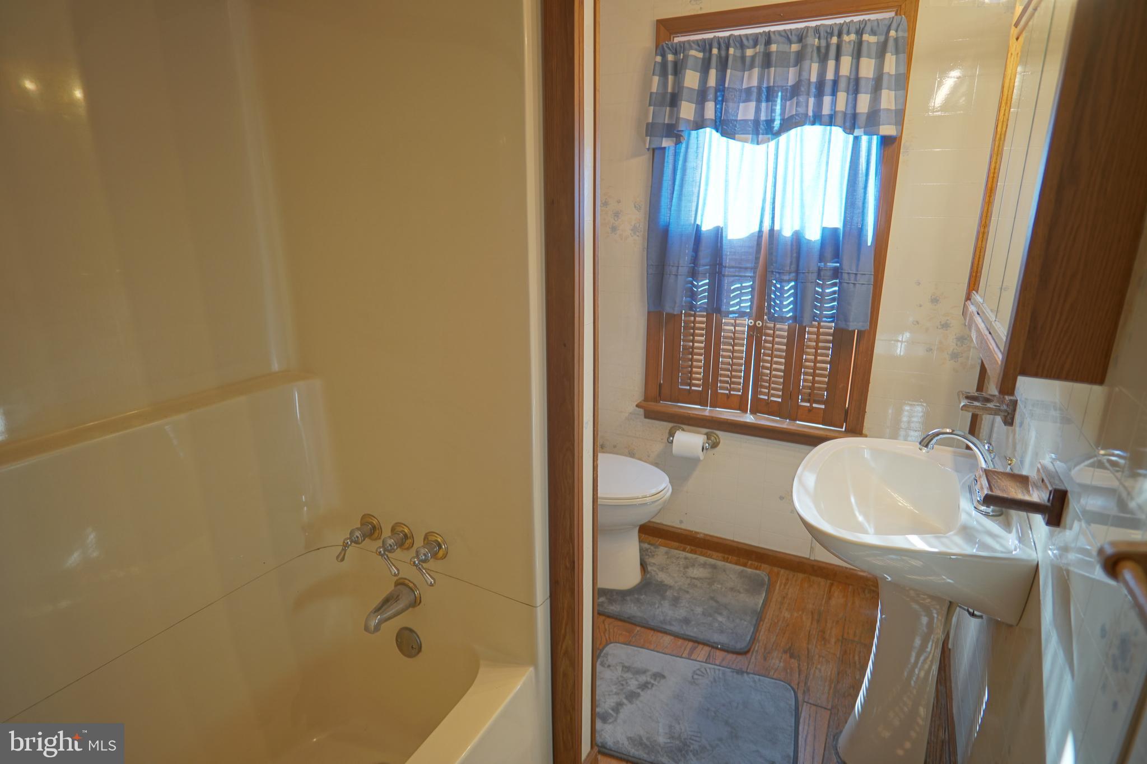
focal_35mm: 18
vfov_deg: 67.4
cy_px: 382
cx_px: 574
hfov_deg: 90.0
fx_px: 573
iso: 200
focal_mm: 12
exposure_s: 1/25
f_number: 2
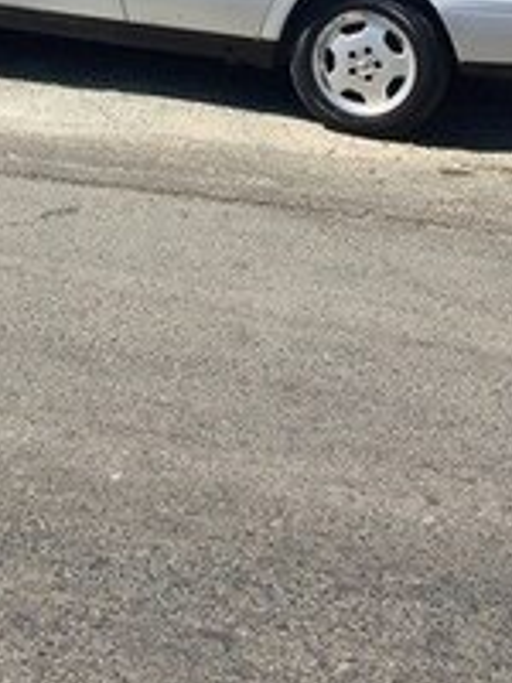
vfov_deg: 24.9
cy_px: -96
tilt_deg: -4.4
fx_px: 1420
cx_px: 130
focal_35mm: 72
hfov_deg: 20.3
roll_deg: +0.0
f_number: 2.2
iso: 32
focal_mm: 4.15
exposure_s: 1/1721
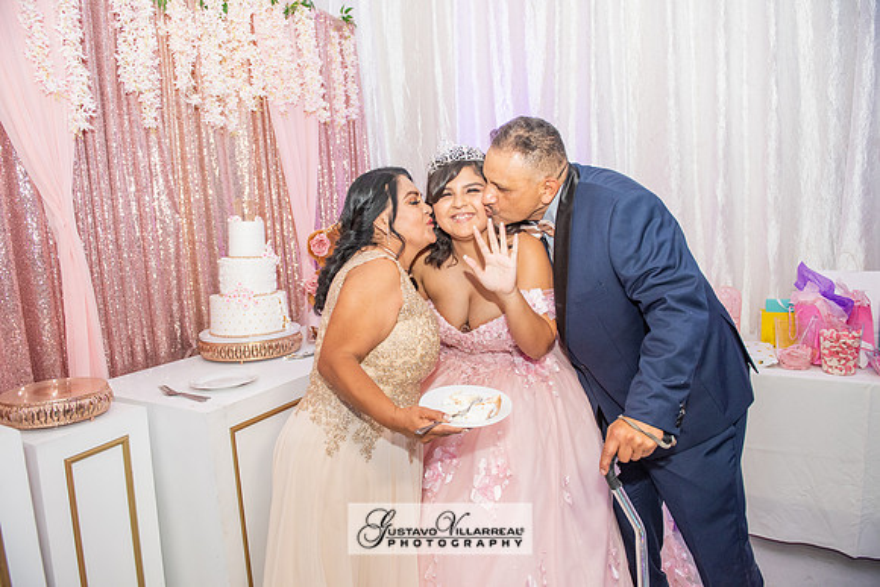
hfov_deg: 73.7
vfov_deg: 53.2
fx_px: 587
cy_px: 294
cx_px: 440
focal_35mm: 24
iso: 1250
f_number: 4
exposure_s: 1/60
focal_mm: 24
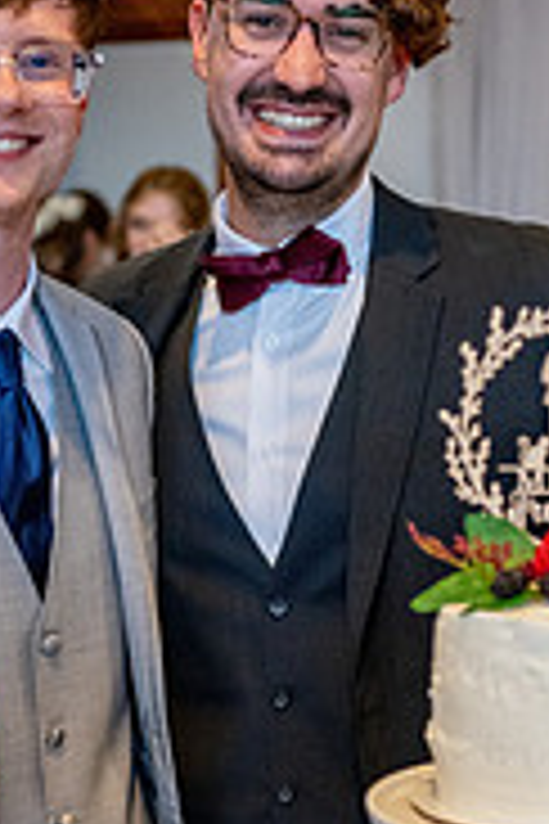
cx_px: 252
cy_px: 590
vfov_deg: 23.5
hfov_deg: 15.9
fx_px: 1967
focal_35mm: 86
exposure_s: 1/200
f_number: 2.8
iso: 5000
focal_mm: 35
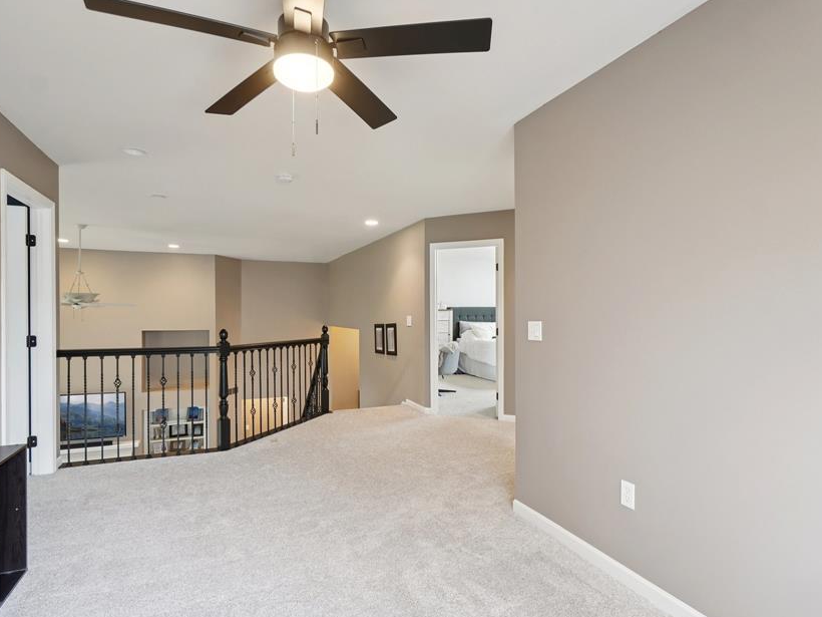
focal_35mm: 18
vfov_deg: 71.5
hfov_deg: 87.7
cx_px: 386
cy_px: 324
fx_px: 427
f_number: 8
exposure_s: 1/8
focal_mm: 10
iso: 400
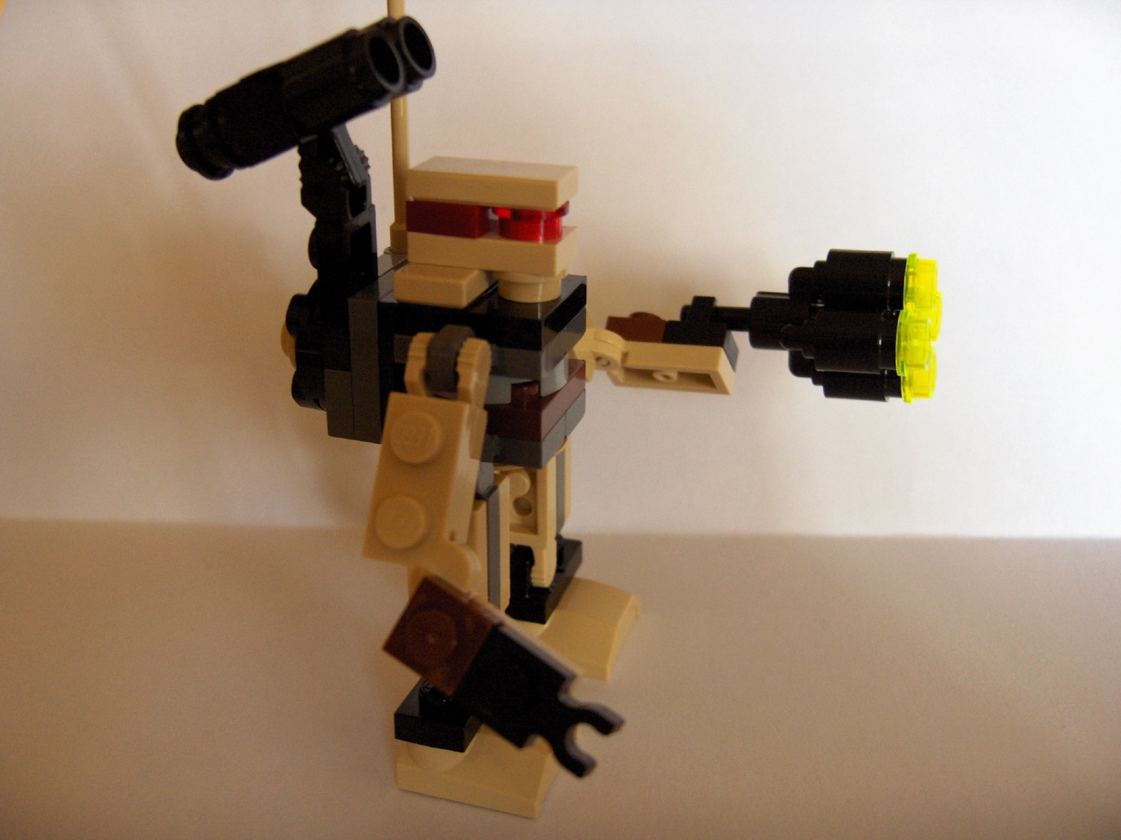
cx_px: 560
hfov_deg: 47.9
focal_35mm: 39
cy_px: 420
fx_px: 1263
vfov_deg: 36.8
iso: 200
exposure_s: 1/38.5
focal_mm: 8
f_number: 2.8
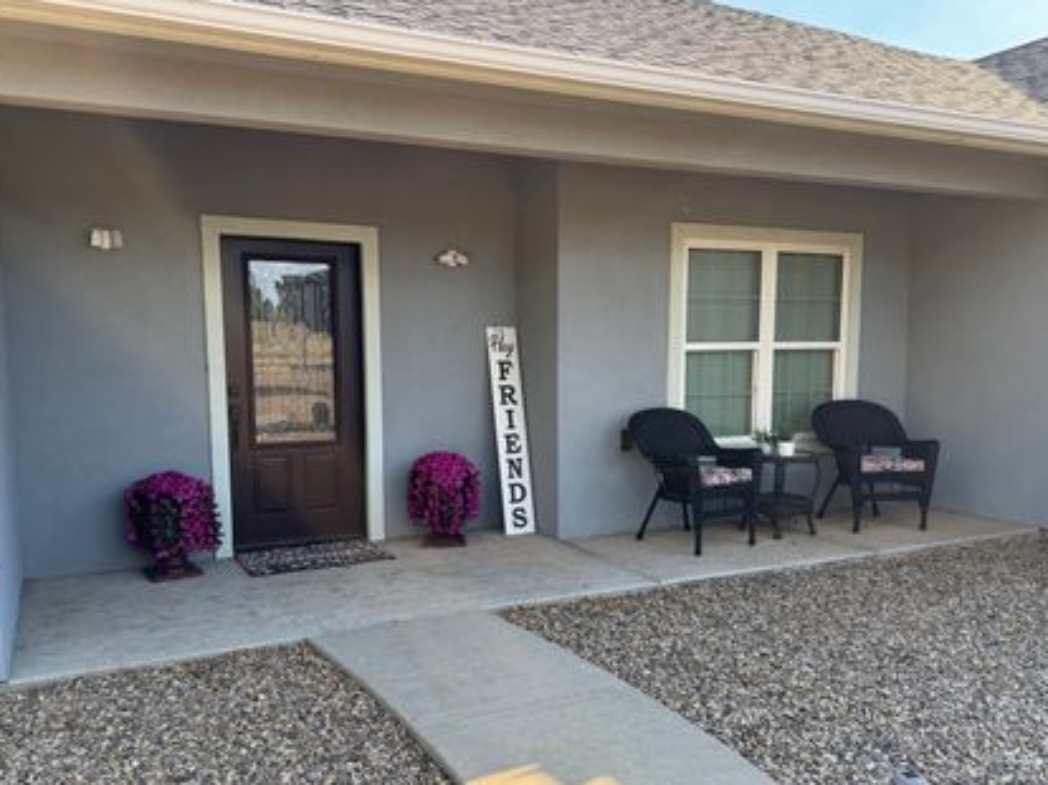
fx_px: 877
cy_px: 442
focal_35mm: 29
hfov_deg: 61.7
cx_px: 514
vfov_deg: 48.1
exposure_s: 1/782
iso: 80
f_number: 1.78
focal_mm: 6.76
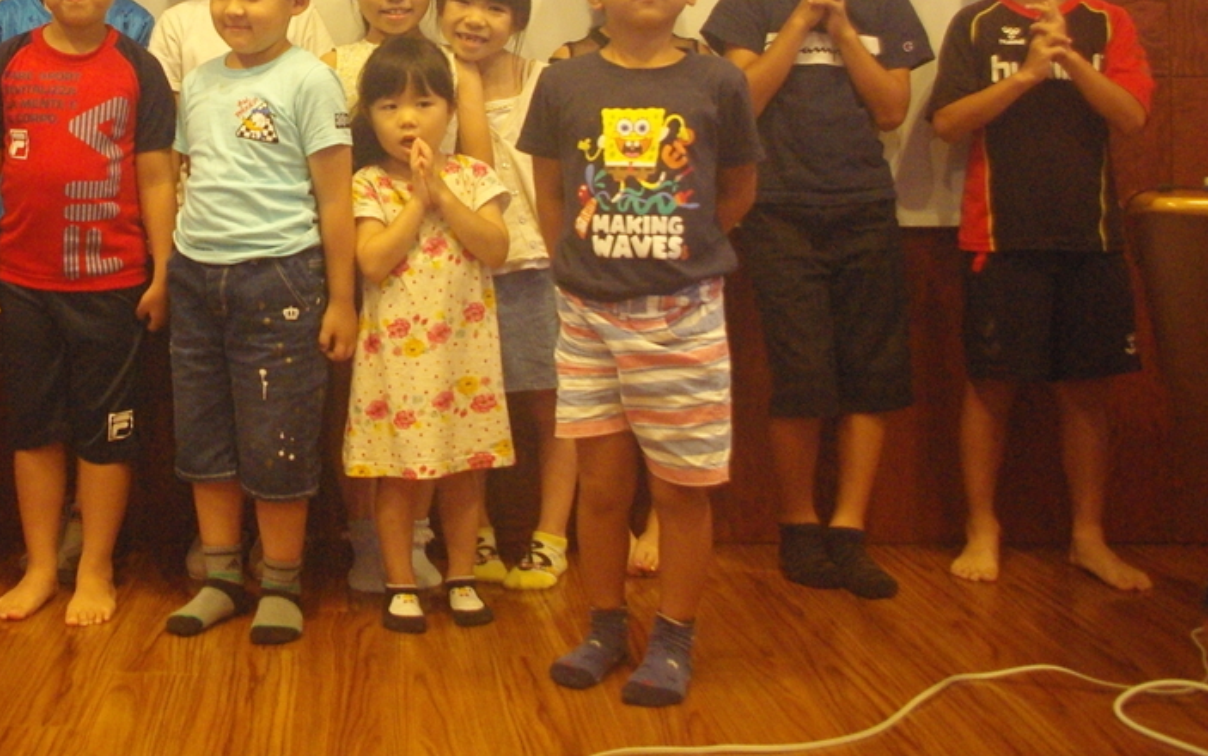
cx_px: 261
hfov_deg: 41.0
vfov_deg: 26.7
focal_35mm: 47
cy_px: 102
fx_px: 1548
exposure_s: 1/60
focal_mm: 18
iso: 1600
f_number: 4.5
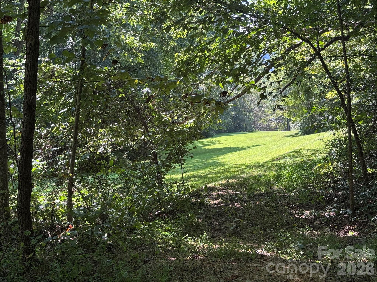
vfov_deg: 30.3
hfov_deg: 39.7
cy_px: 141
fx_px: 523
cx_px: 188
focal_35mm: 48
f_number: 1.78
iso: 50
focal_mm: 6.76
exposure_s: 1/173
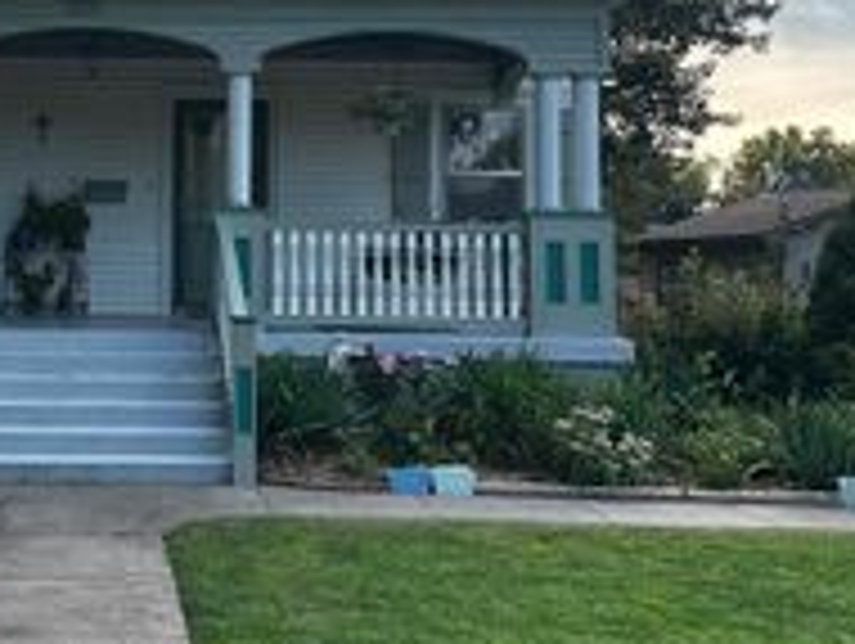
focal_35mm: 63
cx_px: 135
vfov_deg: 23.0
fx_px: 1558
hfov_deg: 29.8
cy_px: 115
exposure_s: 1/829
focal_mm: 6.86
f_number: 1.78
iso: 80
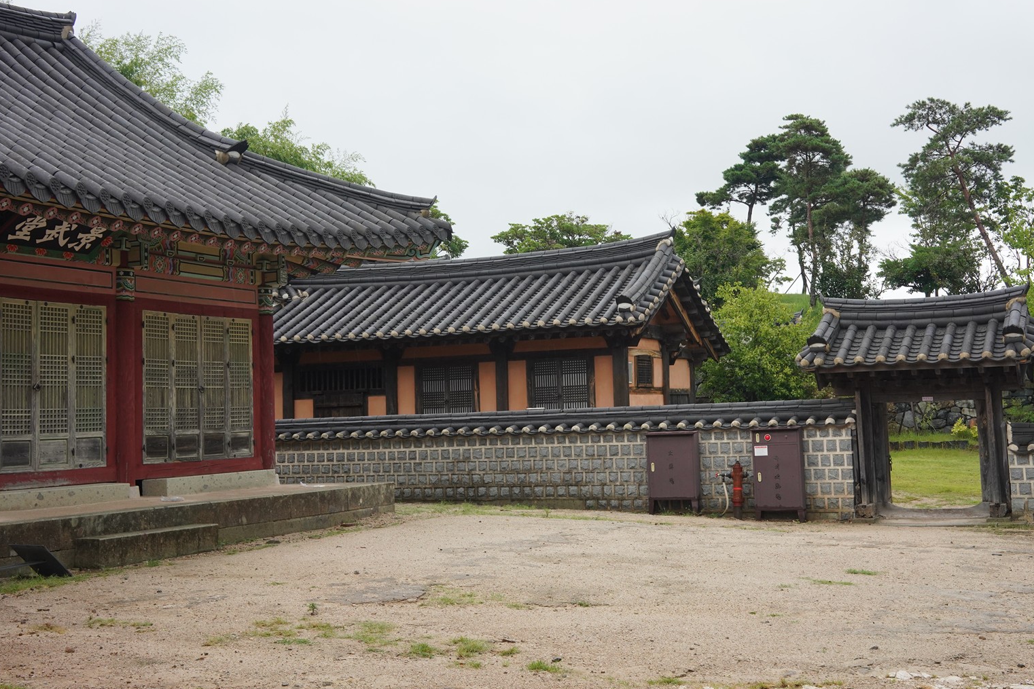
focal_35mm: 46
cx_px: 599
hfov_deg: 42.6
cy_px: 291
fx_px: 1321
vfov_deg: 29.2
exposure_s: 1/100
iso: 800
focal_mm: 35
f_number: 9
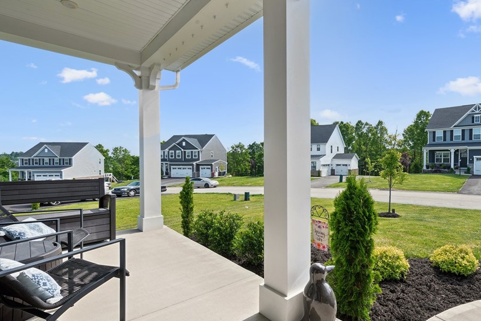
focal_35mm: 18
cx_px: 293
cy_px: 163
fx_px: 241
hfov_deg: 88.6
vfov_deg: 67.4
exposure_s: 1/13
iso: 50
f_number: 11
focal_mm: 14
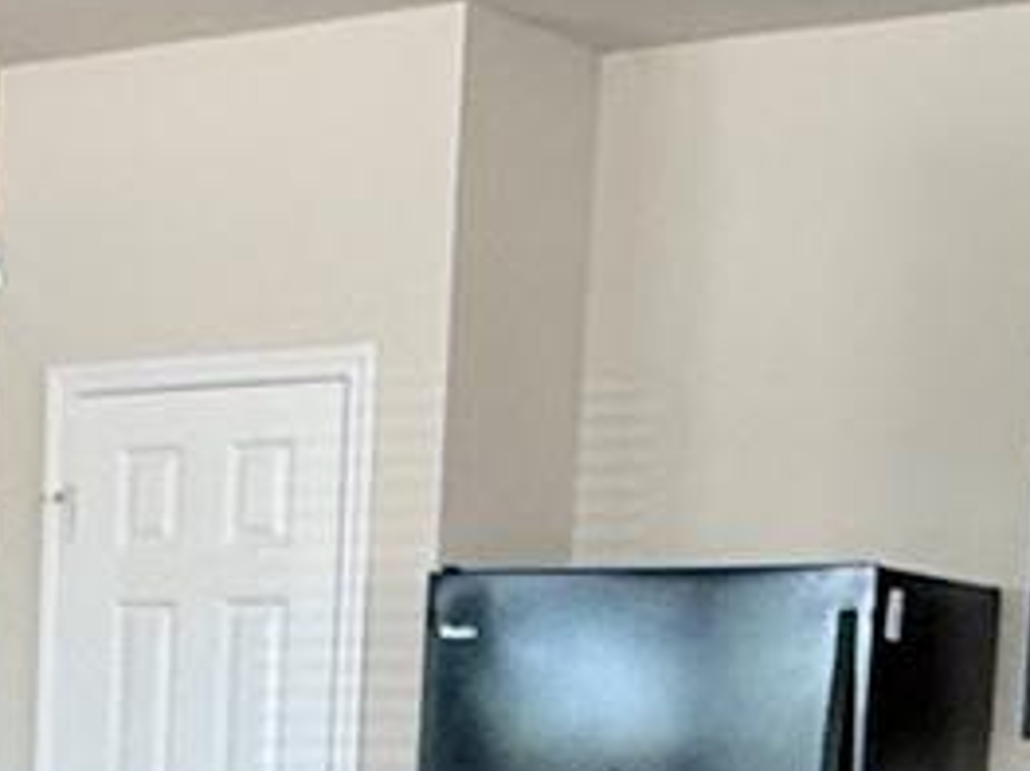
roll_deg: -1.2
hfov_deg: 16.5
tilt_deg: -7.1
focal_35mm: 109
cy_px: 1139
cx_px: -493
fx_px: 3242
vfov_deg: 12.9
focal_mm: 2.22
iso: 200
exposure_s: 1/60
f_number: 2.2
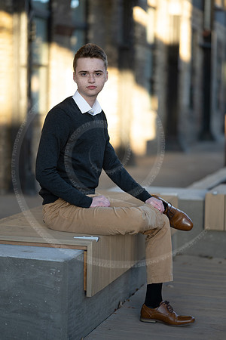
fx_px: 800
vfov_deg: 23.9
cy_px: 170
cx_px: 113
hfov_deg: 16.1
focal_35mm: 85
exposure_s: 1/500
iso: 200
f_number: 1.8
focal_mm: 85
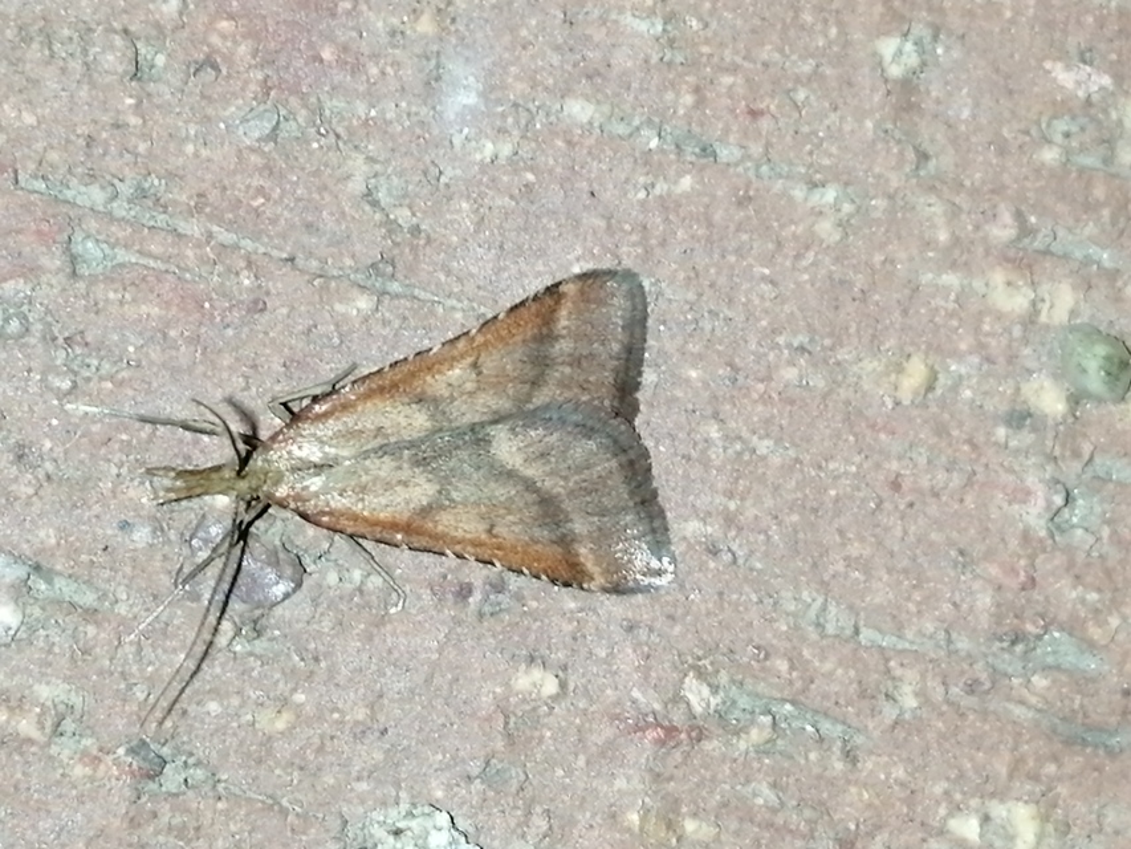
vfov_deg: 14.2
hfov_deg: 18.9
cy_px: 424
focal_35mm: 104
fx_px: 3398
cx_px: 566
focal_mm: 3.46
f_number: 1.8
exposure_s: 1/33.3
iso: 100
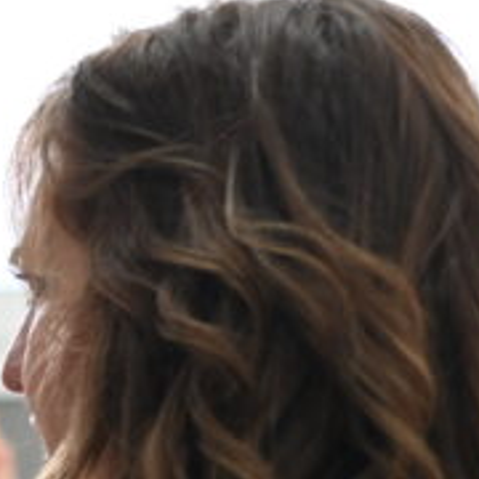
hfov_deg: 6.9
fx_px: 3789
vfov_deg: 7.1
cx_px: -551
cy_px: 728
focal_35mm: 242
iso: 320
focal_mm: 50
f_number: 2.5
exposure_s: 1/160
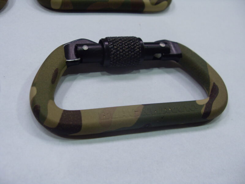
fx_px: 248
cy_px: 92
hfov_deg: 52.6
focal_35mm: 35
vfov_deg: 40.7
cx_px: 122
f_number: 2.8
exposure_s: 1/45
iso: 100
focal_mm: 6.3
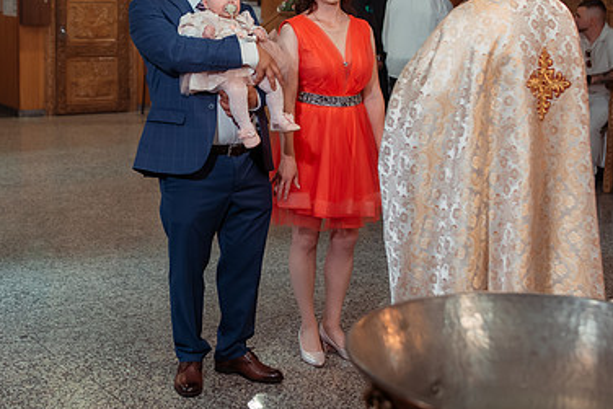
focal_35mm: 62
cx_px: 218
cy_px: 135
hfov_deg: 32.2
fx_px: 1056
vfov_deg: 21.8
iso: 1600
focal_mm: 35
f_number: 2.8
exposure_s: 1/200
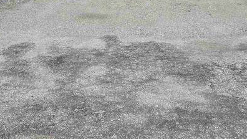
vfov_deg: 14.0
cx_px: 116
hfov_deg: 26.2
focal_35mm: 81
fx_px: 531
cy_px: -67
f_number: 1.8
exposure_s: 1/2537
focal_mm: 5.4
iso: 25
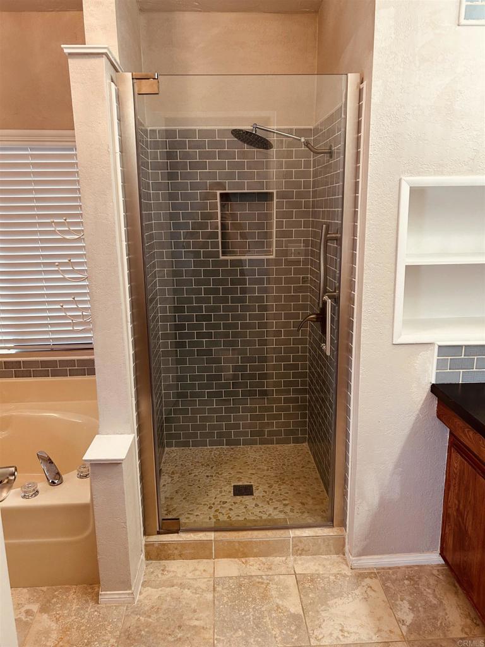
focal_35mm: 26
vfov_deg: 67.3
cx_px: 242
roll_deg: -0.1
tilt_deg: -9.4
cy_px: 324
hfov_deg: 53.1
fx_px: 486
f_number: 1.5
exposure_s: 1/60
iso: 125
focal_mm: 5.7
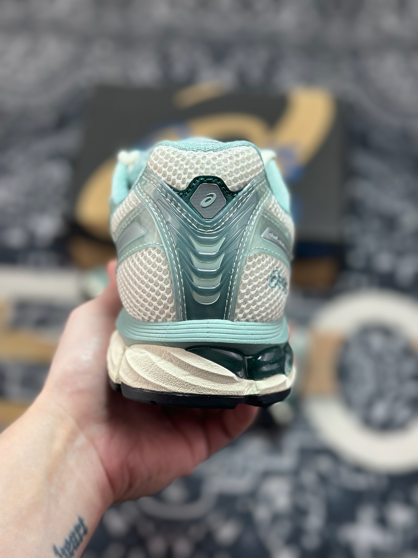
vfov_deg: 39.7
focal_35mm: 48
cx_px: 209
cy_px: 279
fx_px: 773
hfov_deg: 30.3
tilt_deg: -57.0
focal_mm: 6.86
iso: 80
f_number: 1.78
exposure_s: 1/672
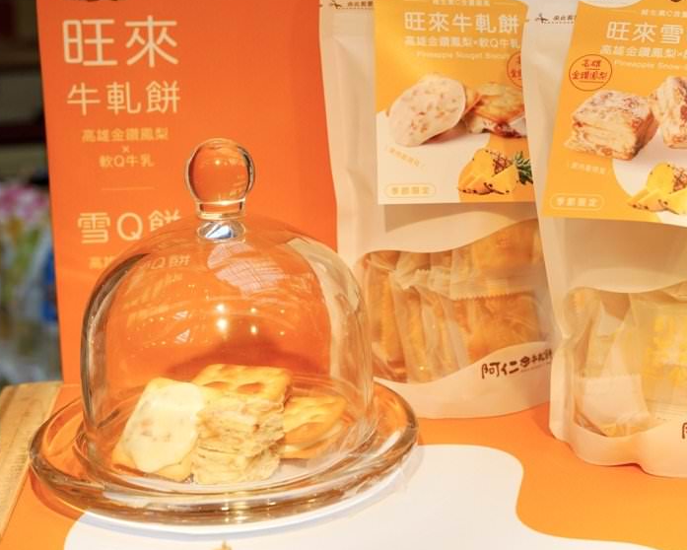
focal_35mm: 64
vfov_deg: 23.8
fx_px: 1298
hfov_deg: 29.5
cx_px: 435
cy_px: 159
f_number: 4.5
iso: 100
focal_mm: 39.5
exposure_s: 1/200
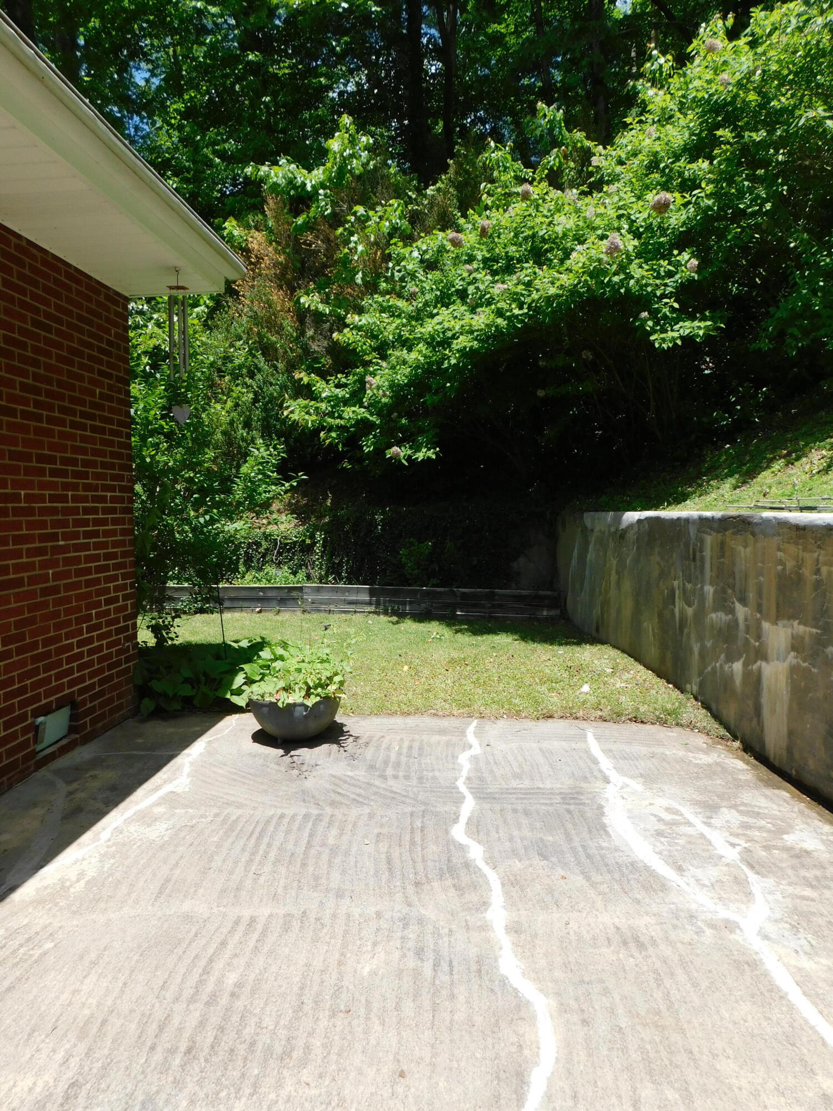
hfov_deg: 58.9
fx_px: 738
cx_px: 416
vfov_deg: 73.9
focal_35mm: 23
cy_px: 556
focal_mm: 4
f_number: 3
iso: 125
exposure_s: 1/1000
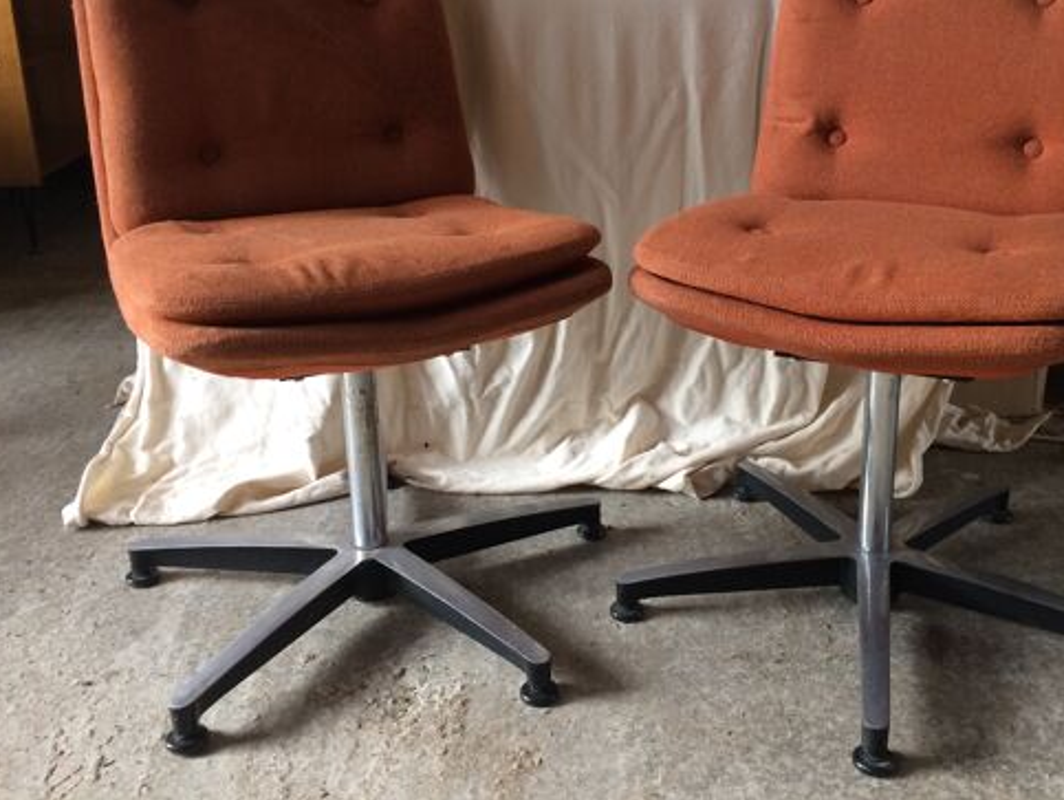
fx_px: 1107
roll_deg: -1.1
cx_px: 634
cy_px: 315
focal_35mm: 36
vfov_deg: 39.5
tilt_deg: -17.0
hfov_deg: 51.0
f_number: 2.2
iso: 80
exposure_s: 1/33
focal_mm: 4.15
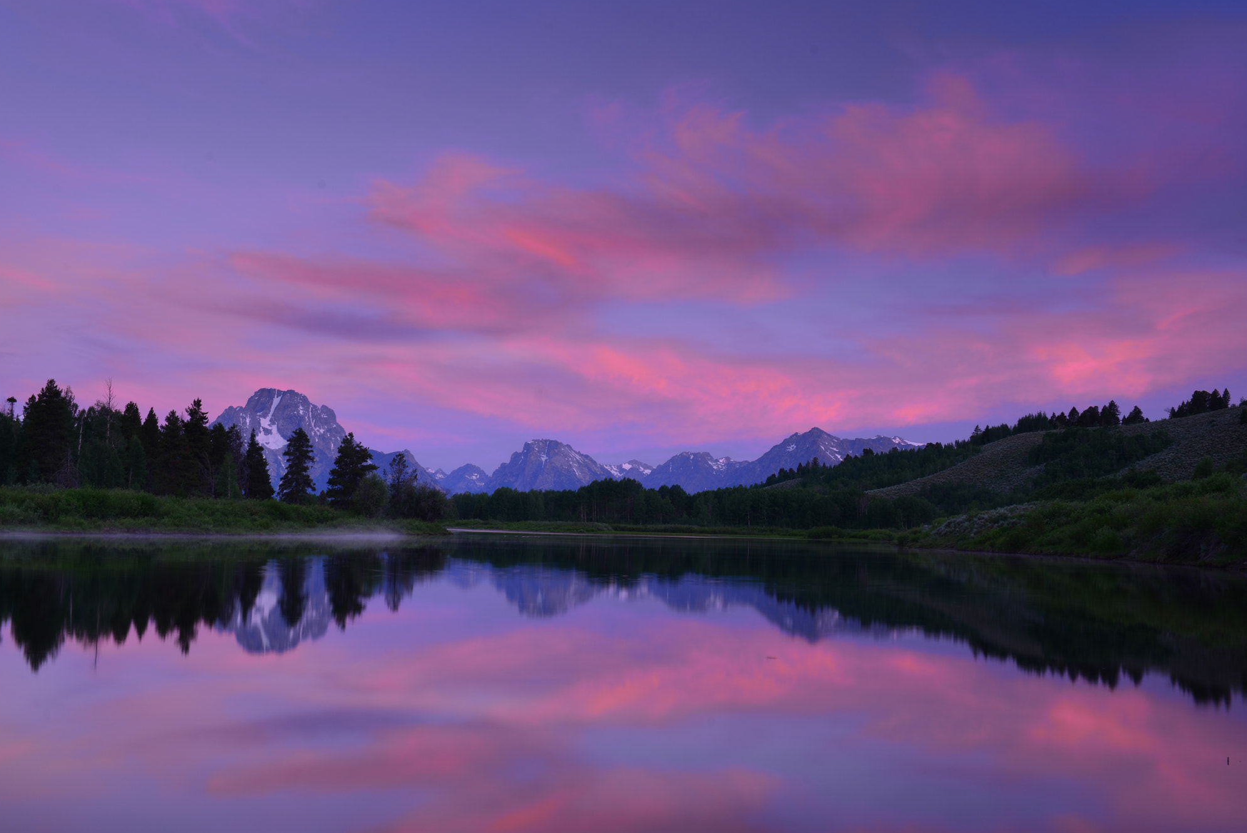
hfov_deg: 49.5
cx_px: 621
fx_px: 1351
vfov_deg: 34.2
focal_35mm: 39
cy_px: 413
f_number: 10
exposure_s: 4
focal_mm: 38
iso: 100
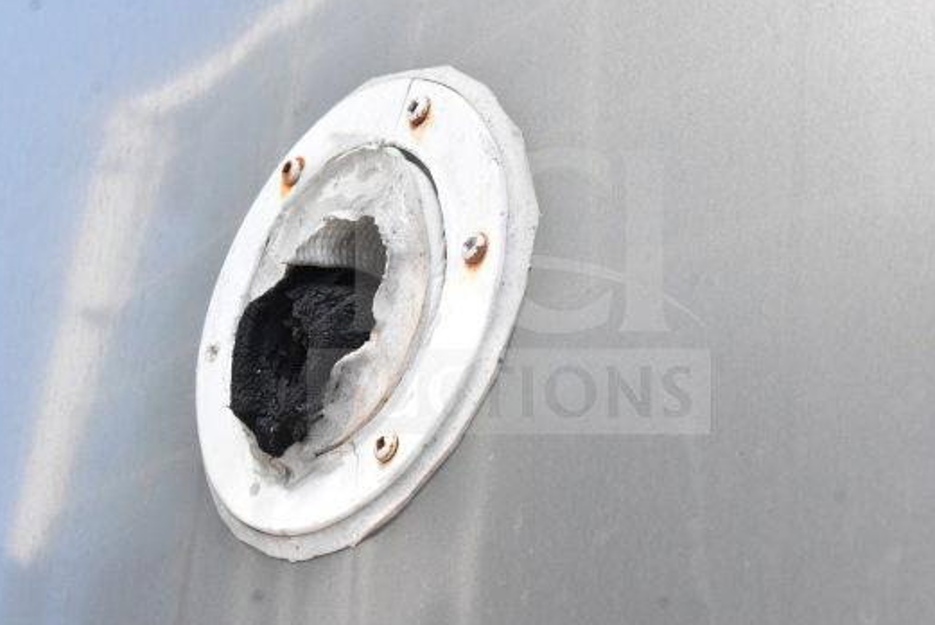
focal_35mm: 97
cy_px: 292
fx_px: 2510
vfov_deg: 14.2
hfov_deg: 21.1
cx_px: 508
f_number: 14
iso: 6400
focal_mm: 55
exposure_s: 1/800
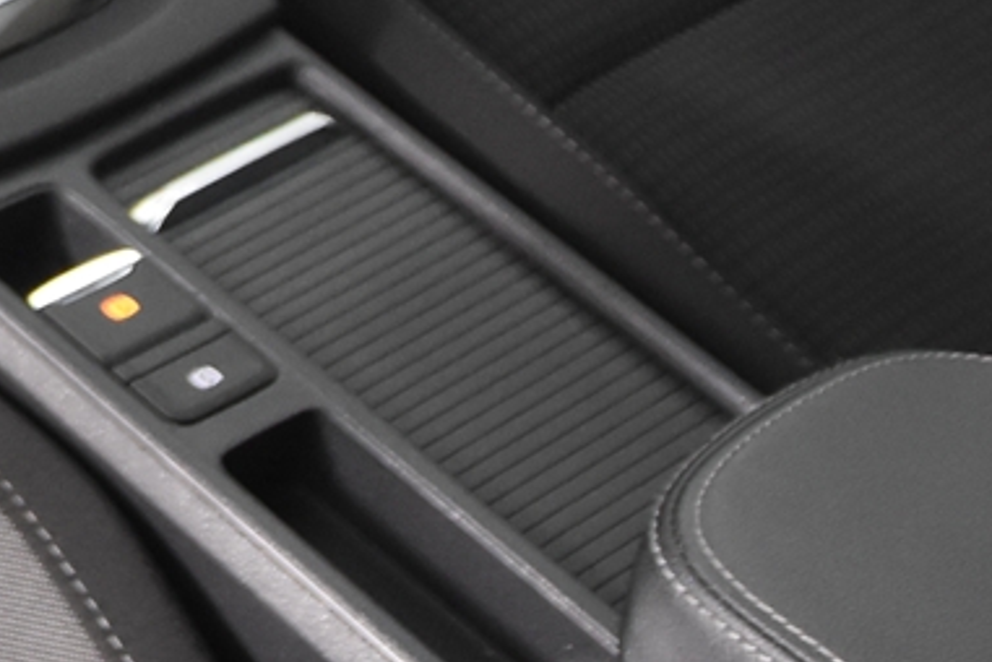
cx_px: -966
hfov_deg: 12.1
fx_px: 4161
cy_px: -547
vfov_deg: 8.7
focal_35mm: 151
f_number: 2.8
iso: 1800
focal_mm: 20
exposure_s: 1/30
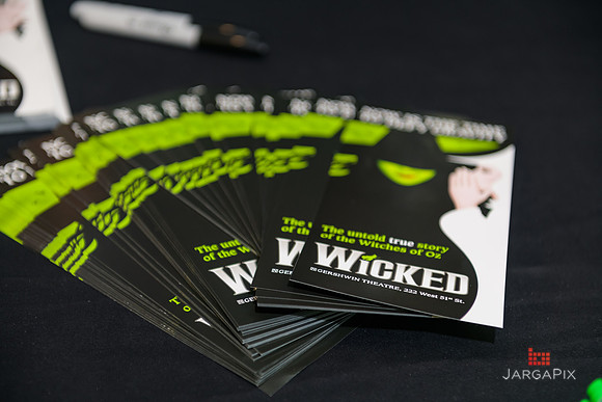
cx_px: 301
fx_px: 1171
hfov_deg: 28.8
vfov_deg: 19.5
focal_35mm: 70
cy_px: 201
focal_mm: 70
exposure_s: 1/125
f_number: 3.2
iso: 400
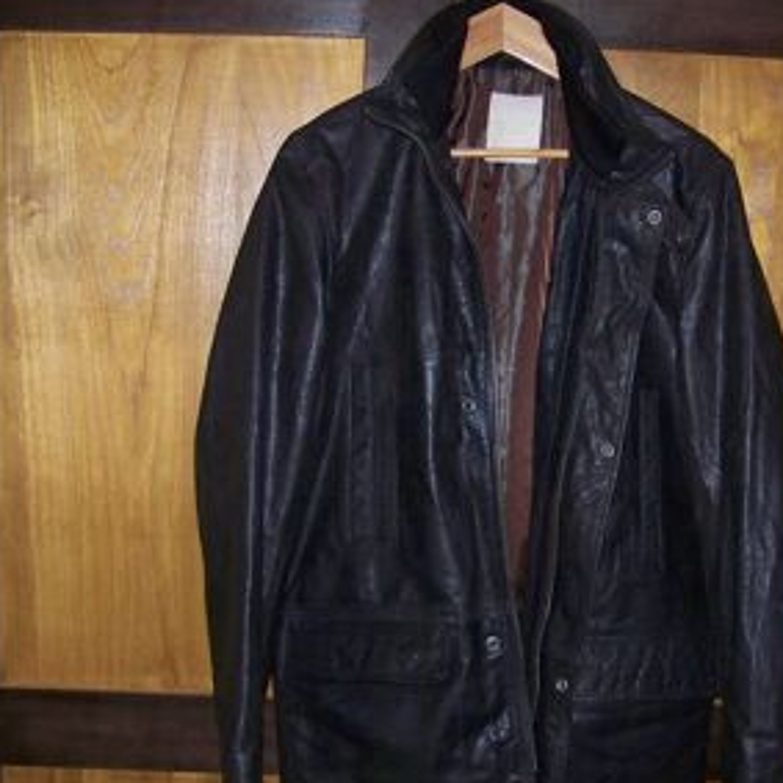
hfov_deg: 31.6
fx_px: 1382
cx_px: 462
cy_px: 404
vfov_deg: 31.6
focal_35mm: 54
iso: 200
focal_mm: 5.85
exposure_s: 1/30
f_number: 2.8
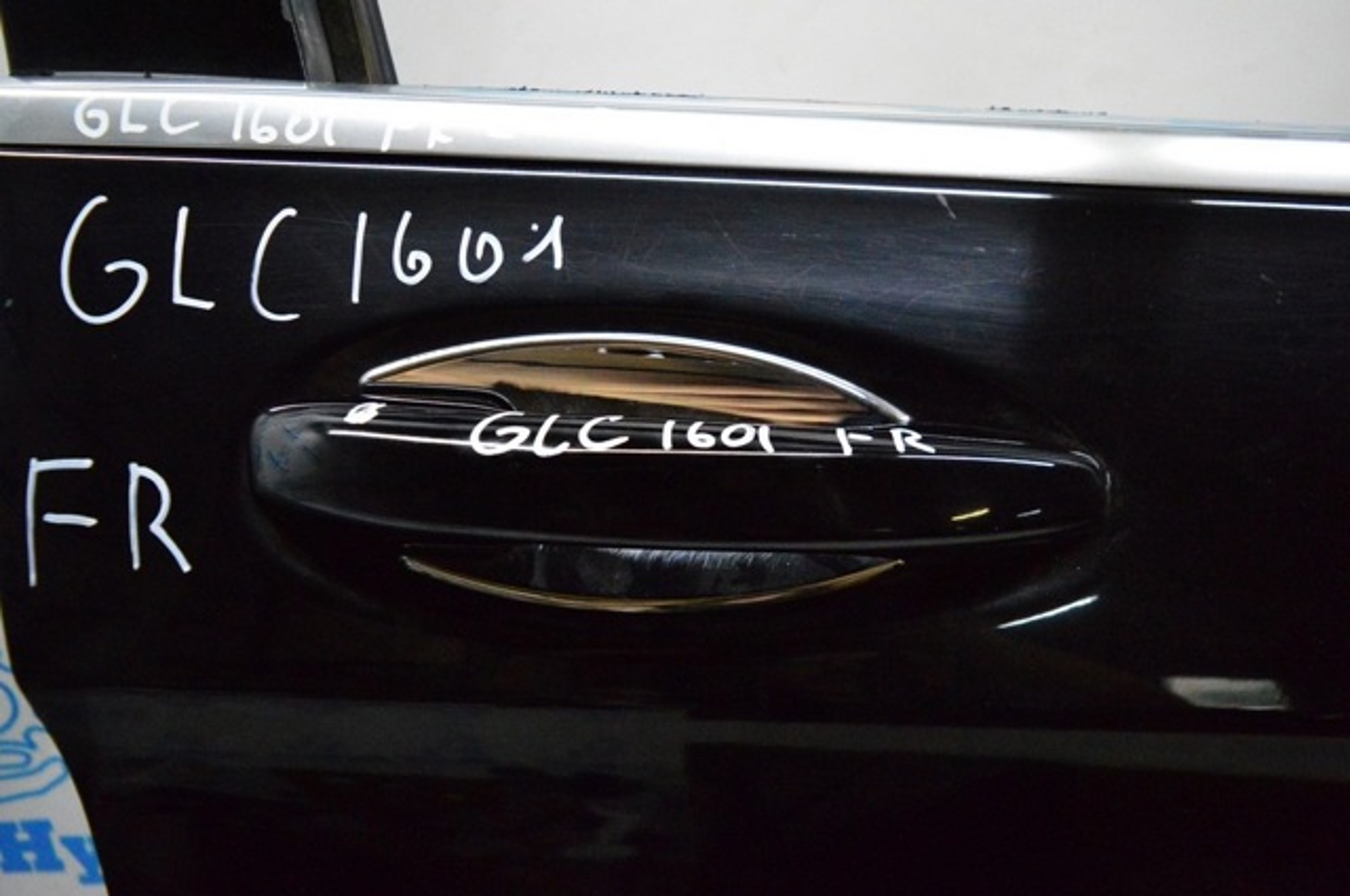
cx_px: 675
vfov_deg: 47.8
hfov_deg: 67.4
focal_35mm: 27
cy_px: 448
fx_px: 1011
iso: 6400
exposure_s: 1/800
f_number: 3.5
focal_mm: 18
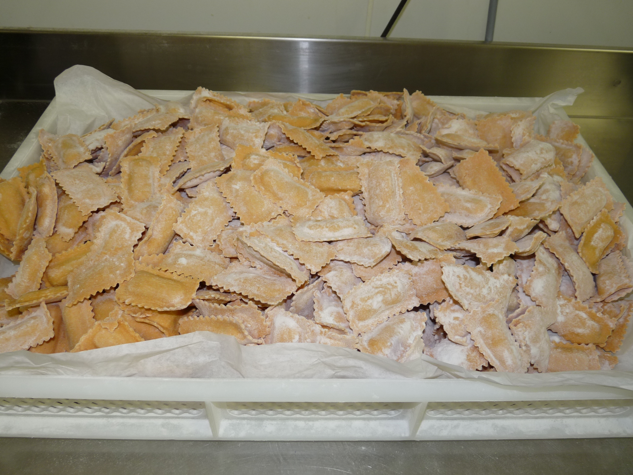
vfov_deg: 51.4
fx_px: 494
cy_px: 238
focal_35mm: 27
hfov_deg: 65.3
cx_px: 316
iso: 100
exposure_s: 1/30
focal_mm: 4.8
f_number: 2.8
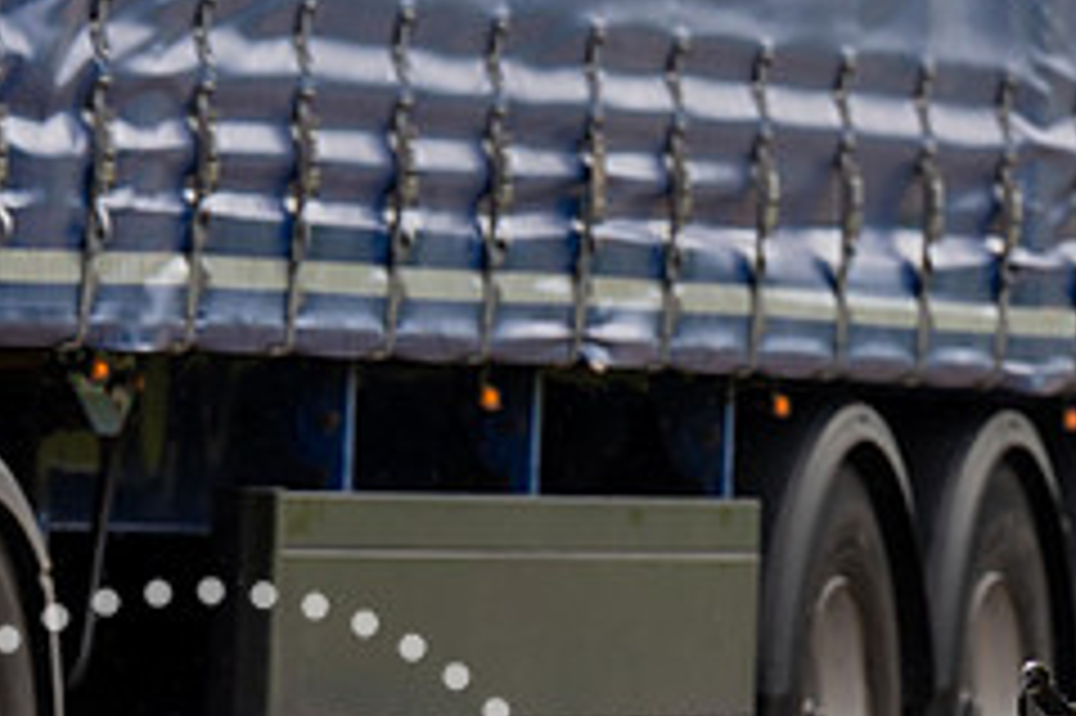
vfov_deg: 1.7
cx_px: 1502
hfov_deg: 2.6
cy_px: 334
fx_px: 23625
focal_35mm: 791
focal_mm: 158
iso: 125
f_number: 4
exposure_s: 1/800
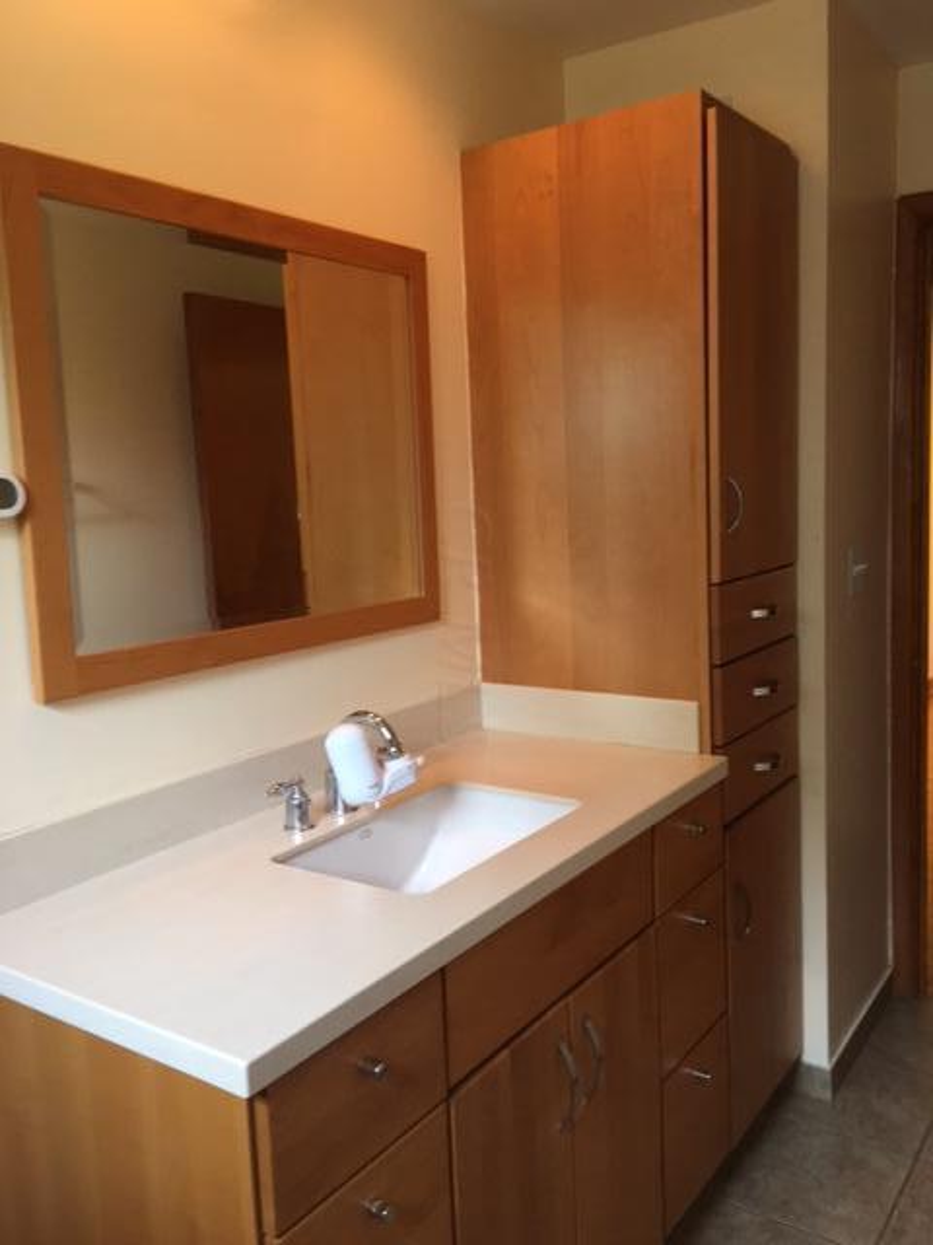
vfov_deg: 61.7
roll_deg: +2.5
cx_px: 466
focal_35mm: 29
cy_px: 622
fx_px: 1042
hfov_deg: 48.2
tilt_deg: -7.3
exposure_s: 1/30
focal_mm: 4.15
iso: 125
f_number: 2.2
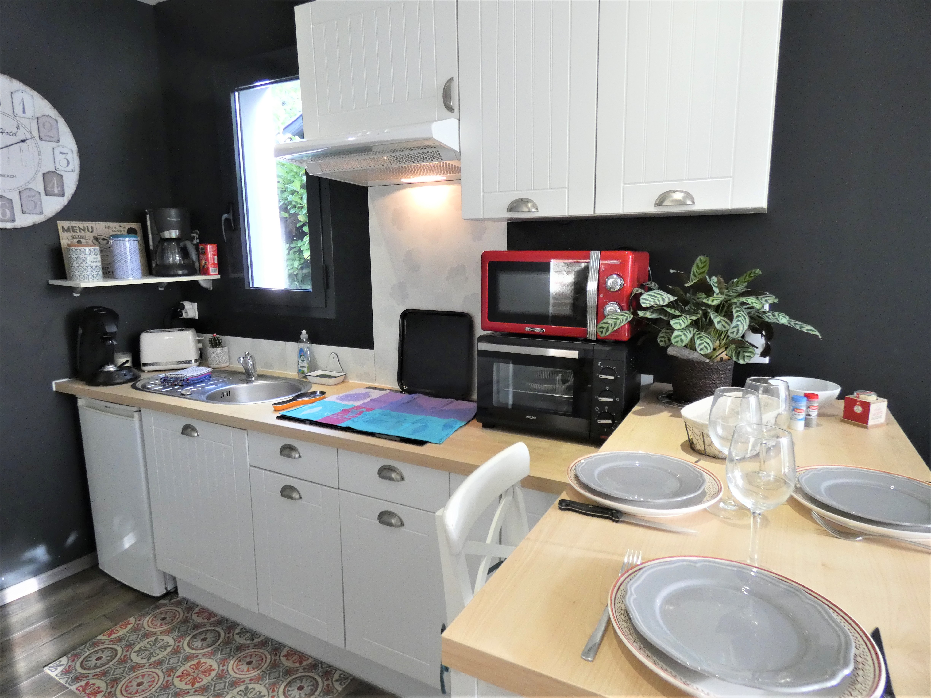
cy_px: 349
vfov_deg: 66.0
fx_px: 538
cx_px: 466
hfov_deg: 81.7
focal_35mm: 20
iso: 400
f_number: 2.8
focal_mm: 3.6
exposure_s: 1/60
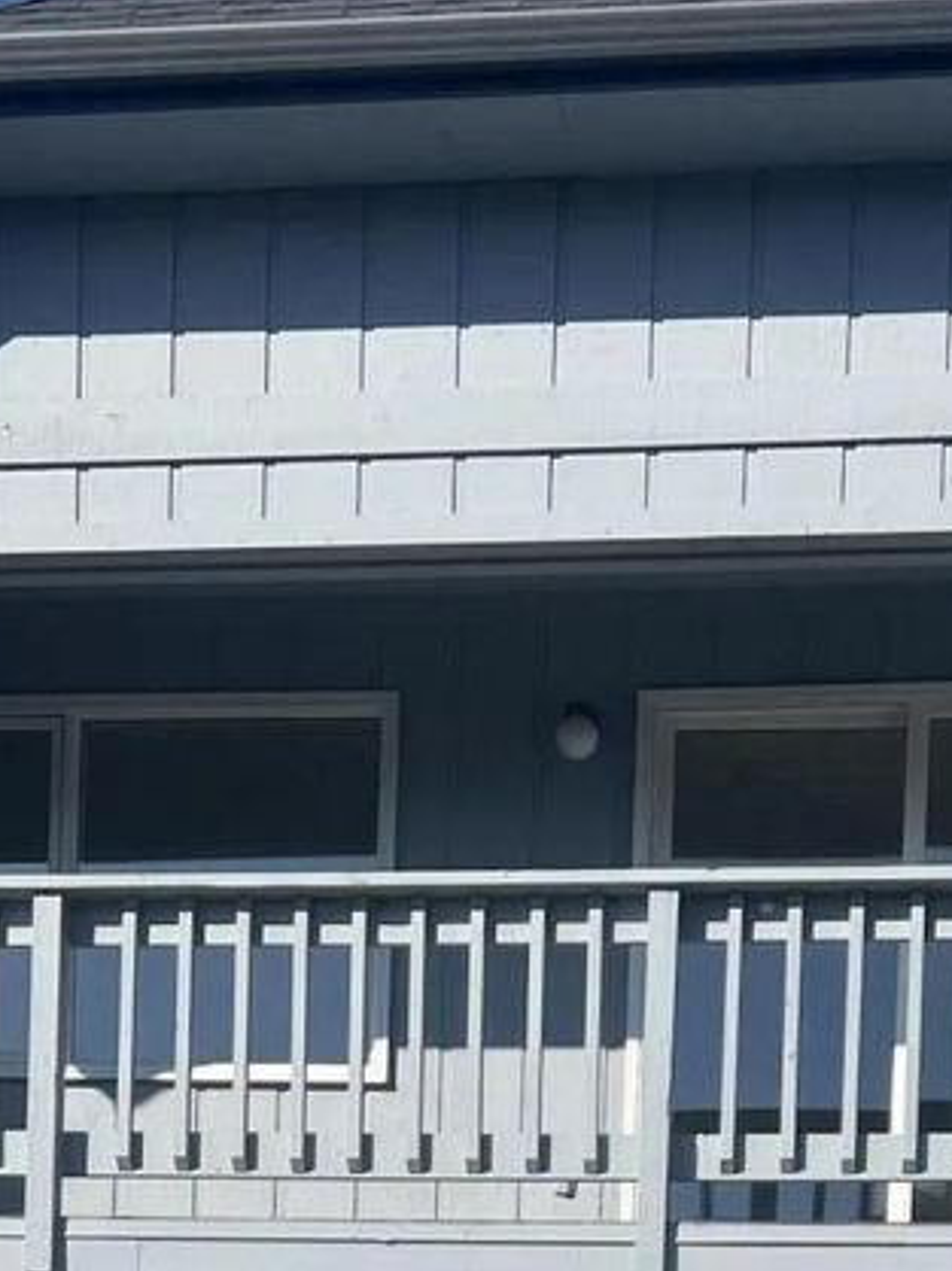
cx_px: 654
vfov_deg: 19.7
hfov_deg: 17.3
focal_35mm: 85
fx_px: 3120
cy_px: 1963
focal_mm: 5.7
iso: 50
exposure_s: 1/4630
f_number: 1.5
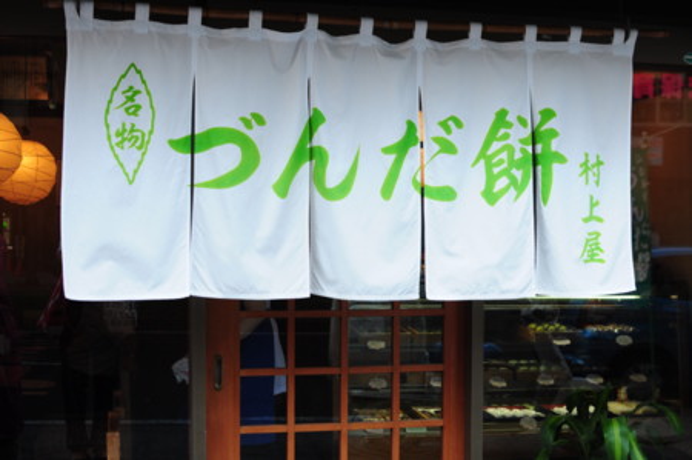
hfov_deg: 37.9
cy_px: 230
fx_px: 1008
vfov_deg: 25.7
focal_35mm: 52
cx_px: 346
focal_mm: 35
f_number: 3.5
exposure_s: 1/250
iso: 320
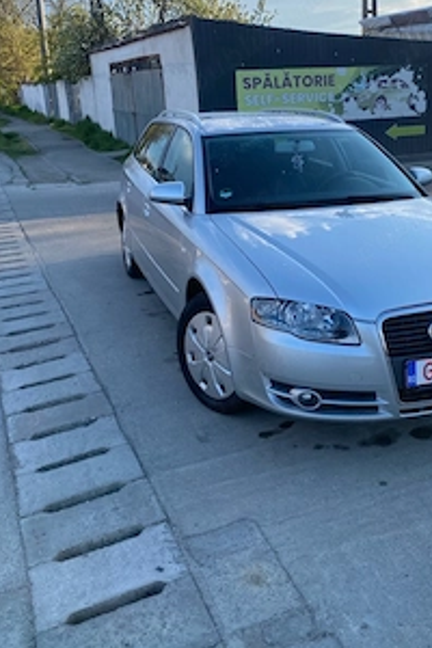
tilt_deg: -12.3
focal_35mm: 36
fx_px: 648
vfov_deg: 52.5
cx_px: 300
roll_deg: +2.5
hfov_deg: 36.4
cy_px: 235
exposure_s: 1/1072
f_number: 1.8
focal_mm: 4.25
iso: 32
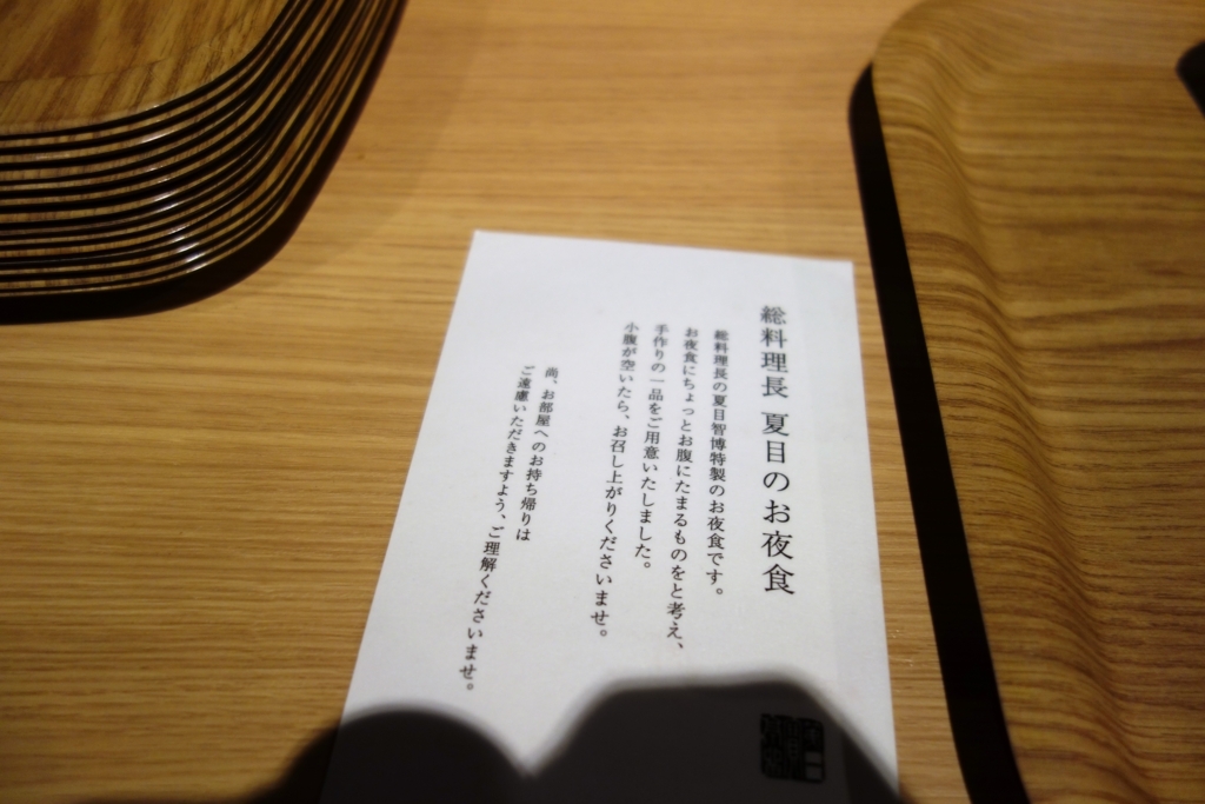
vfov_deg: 46.4
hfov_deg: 65.5
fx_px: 937
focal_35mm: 28
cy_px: 402
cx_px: 602
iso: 125
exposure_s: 1/60
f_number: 1.8
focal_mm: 10.4
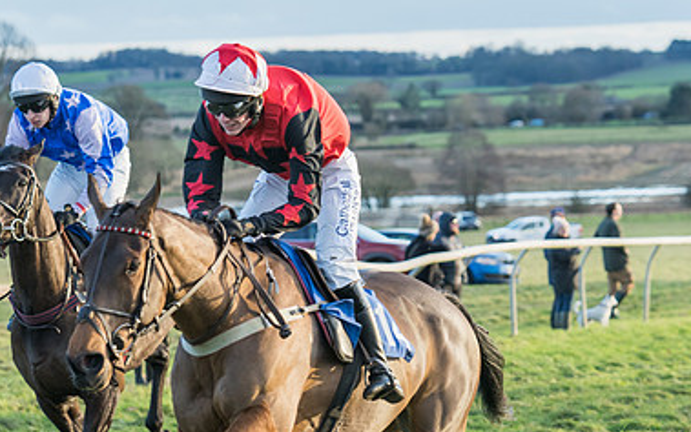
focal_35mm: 200
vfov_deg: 6.6
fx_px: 3767
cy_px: 287
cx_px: 345
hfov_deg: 10.5
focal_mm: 92
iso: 800
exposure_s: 1/1000
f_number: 4
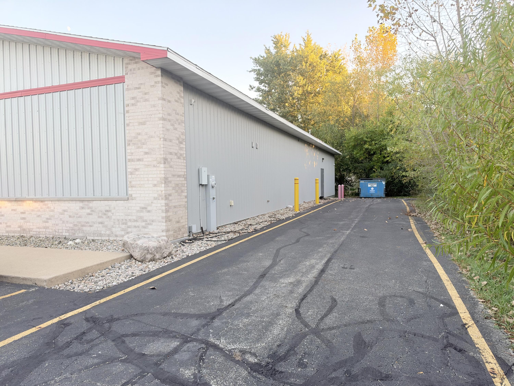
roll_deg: +1.1
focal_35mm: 24
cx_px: 257
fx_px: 356
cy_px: 193
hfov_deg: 71.6
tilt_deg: -2.1
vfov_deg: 56.8
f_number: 1.8
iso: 80
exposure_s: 1/186
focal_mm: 6.93
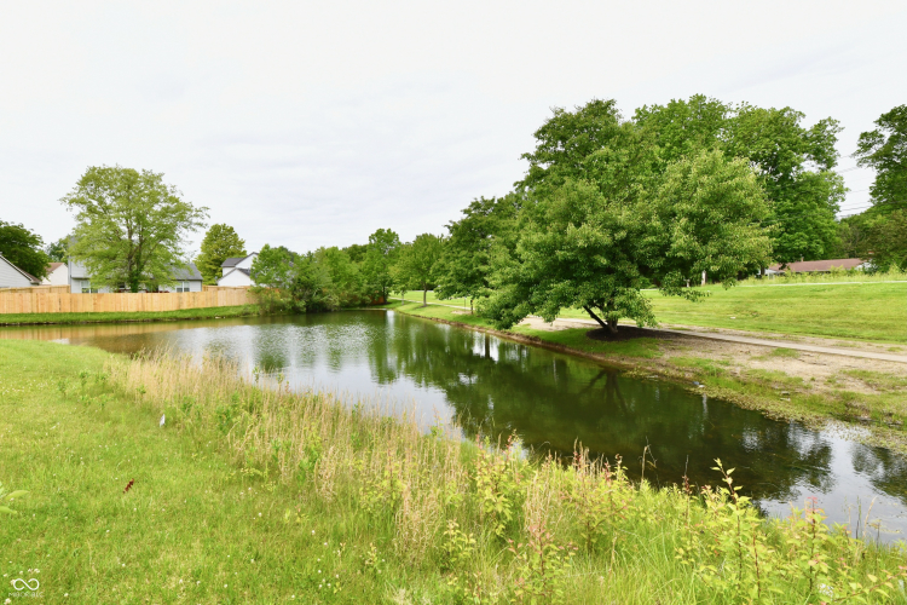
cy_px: 302
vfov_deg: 81.2
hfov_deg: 104.3
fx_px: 353
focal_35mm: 14
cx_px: 454
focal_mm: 14
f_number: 11
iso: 640
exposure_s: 1/500
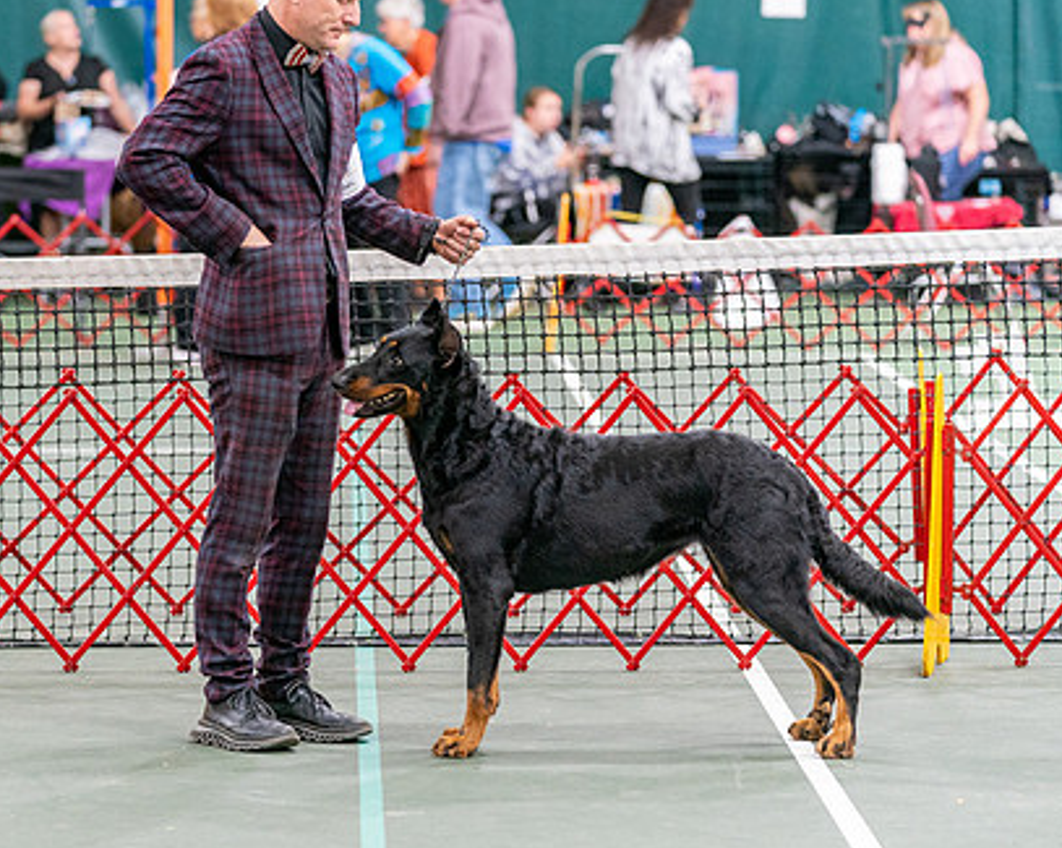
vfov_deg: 8.3
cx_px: 348
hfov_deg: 10.3
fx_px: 5873
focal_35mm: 187
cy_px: 399
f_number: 2.8
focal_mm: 120
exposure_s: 1/250
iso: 2500
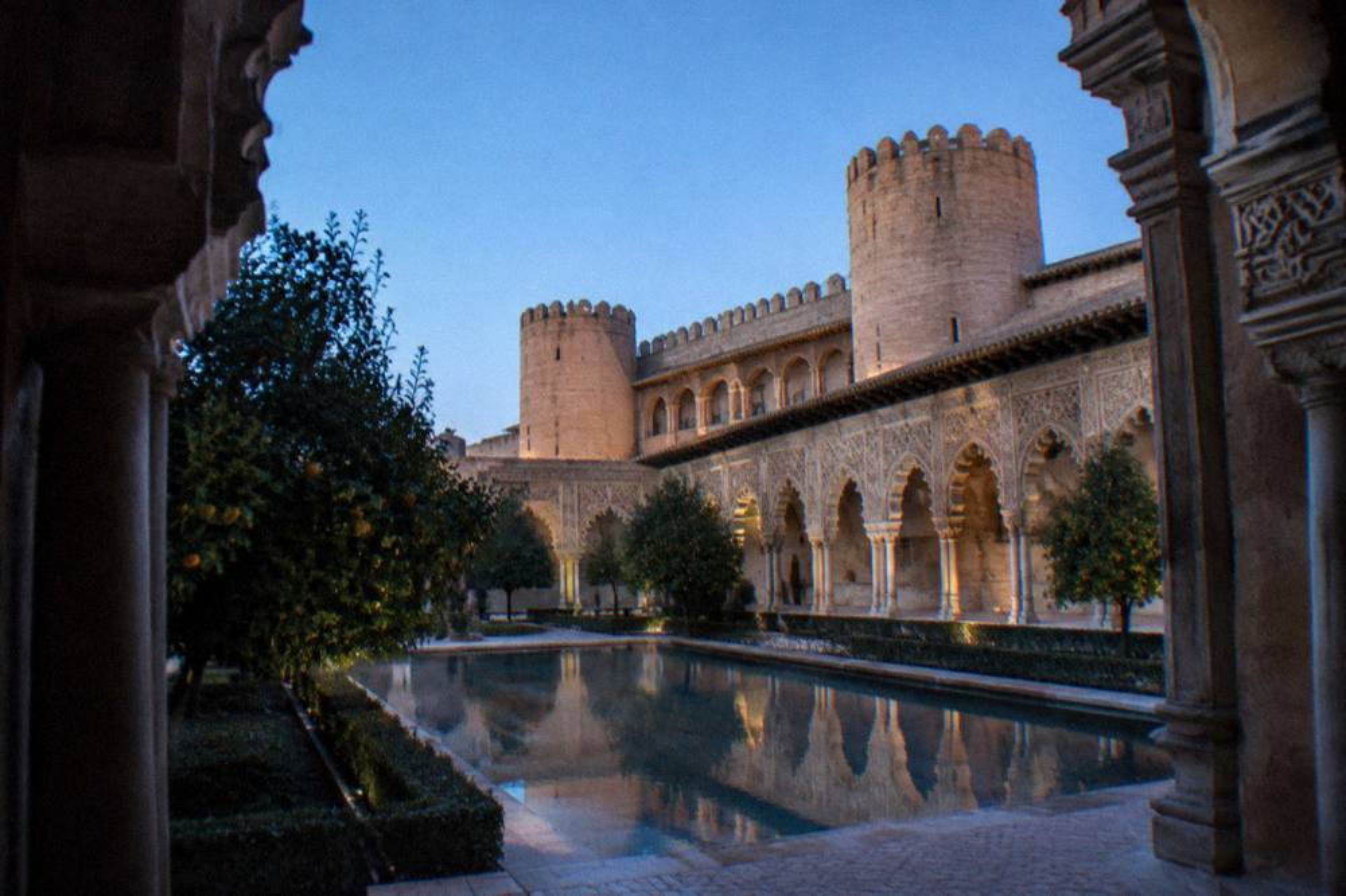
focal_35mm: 35
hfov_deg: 54.5
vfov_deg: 37.8
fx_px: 1308
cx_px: 673
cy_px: 448
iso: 800
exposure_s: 1/320
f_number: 9
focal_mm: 35
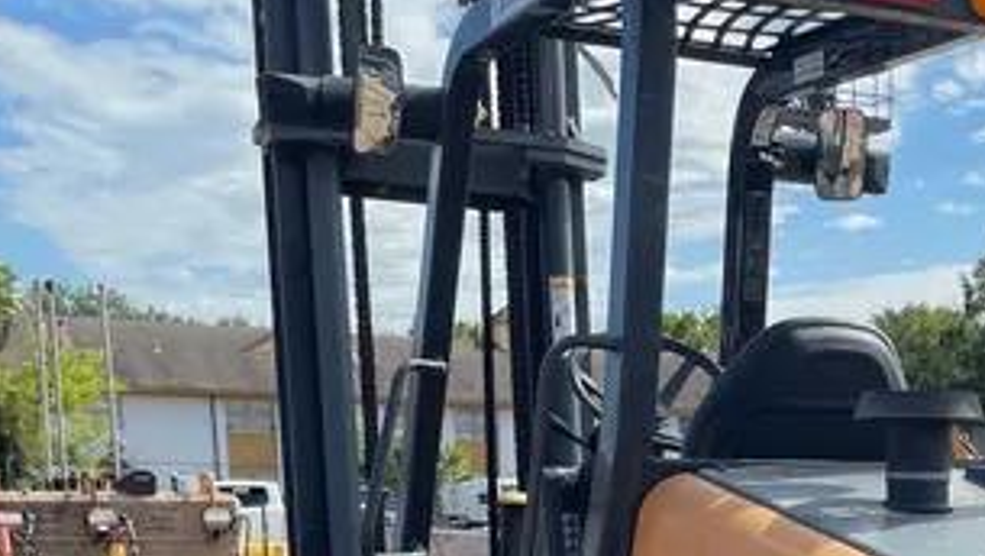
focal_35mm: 68
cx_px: 859
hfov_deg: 29.9
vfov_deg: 16.3
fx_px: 1777
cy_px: 813
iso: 32
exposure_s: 1/2681
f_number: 1.6
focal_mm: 4.2
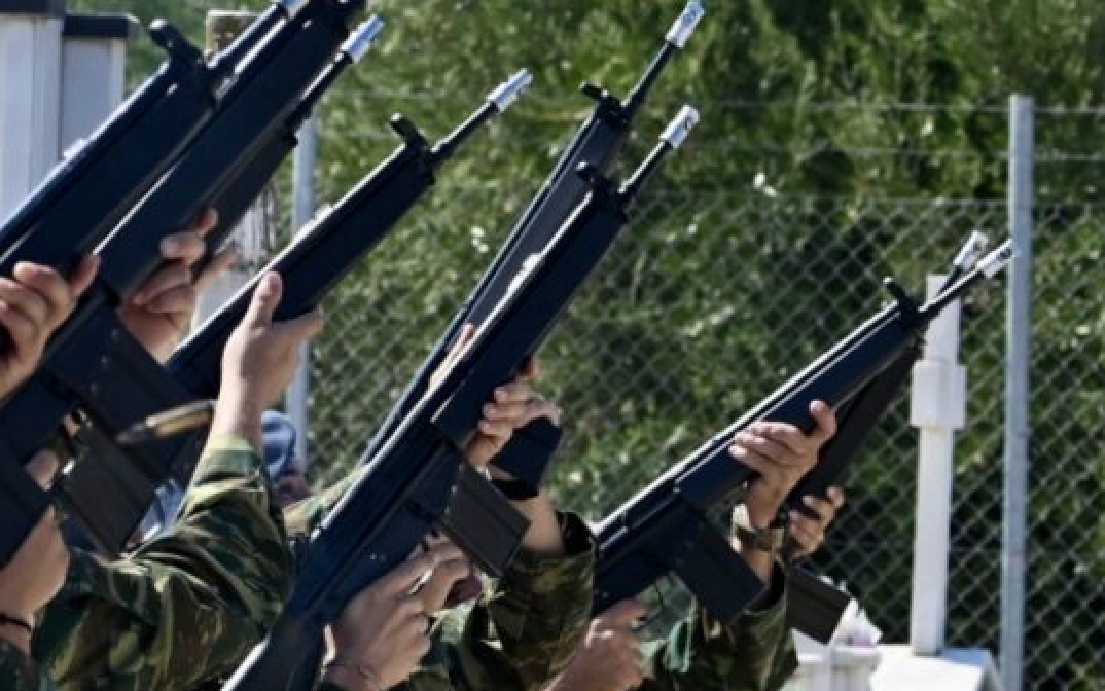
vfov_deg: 3.9
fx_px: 10242
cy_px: 357
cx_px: 377
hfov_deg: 6.2
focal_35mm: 340
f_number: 5
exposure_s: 1/1600
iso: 200
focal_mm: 70
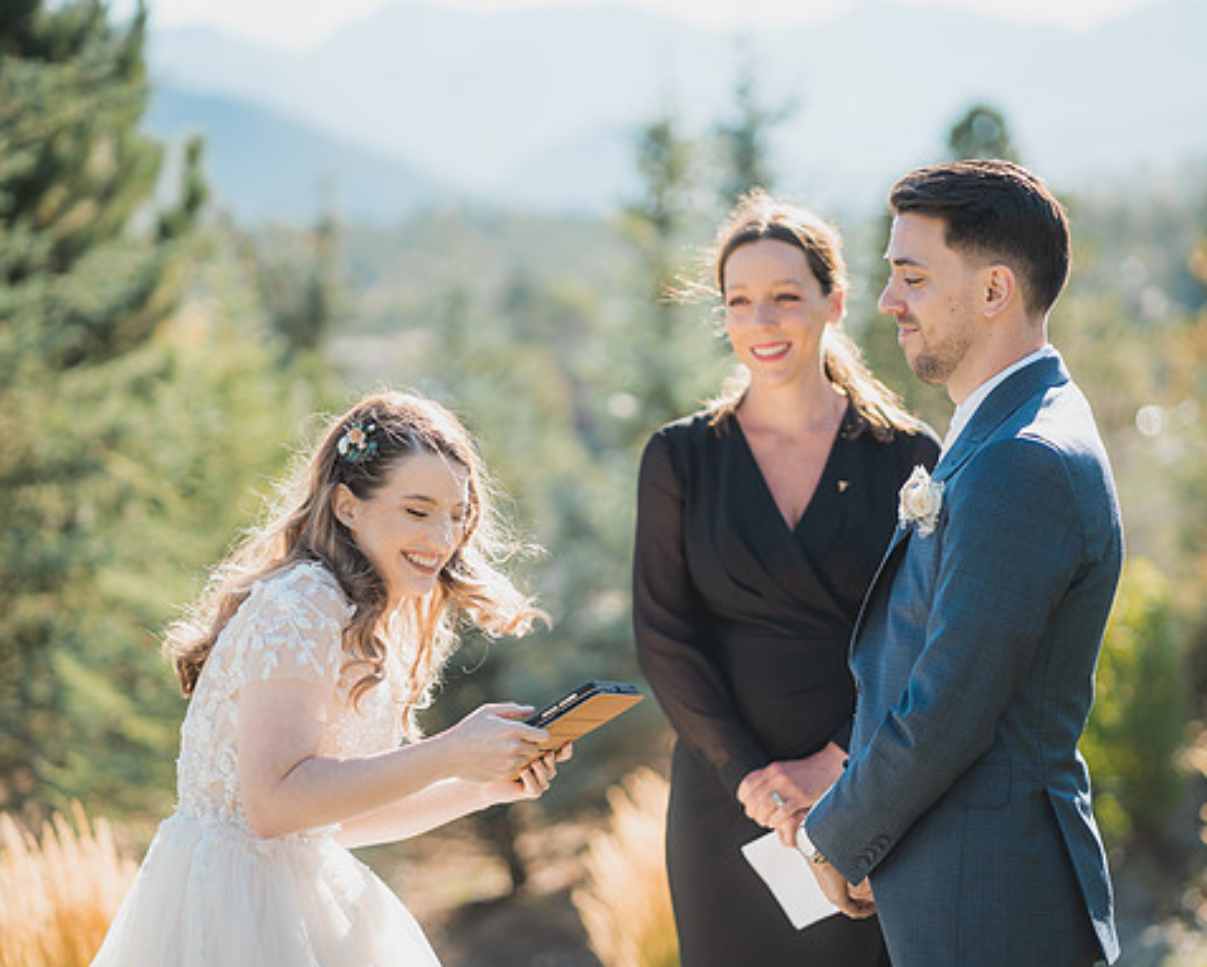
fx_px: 3502
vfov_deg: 15.7
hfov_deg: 19.6
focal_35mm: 98
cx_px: 630
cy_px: 482
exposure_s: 1/1250
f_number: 2.2
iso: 200
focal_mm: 85
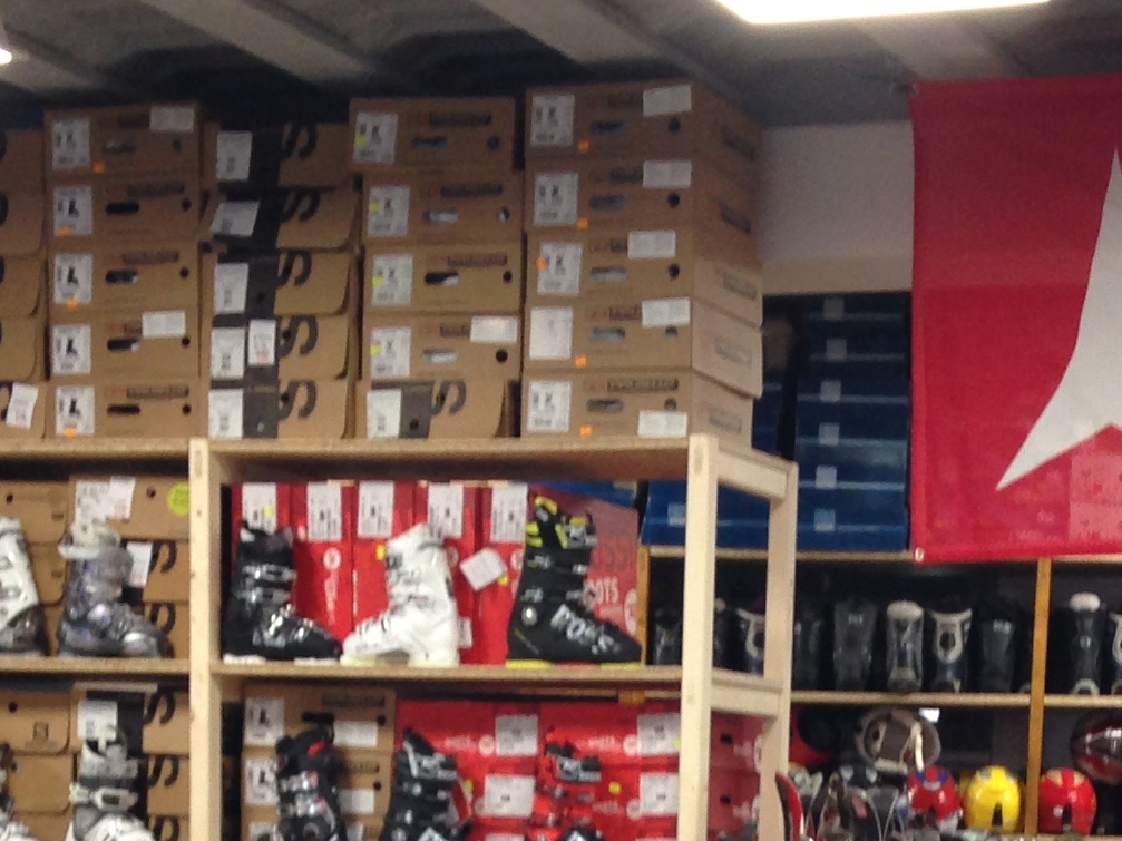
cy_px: 1297
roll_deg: +0.0
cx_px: 704
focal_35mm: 107
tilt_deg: -8.1
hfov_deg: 18.3
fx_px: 3468
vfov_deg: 13.0
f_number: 2.4
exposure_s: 1/20
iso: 64
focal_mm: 4.12
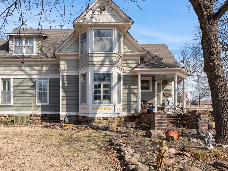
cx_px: 80
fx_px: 178
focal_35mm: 27
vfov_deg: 50.9
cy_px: 105
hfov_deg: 64.0
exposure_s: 1/160
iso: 160
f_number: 8
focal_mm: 16
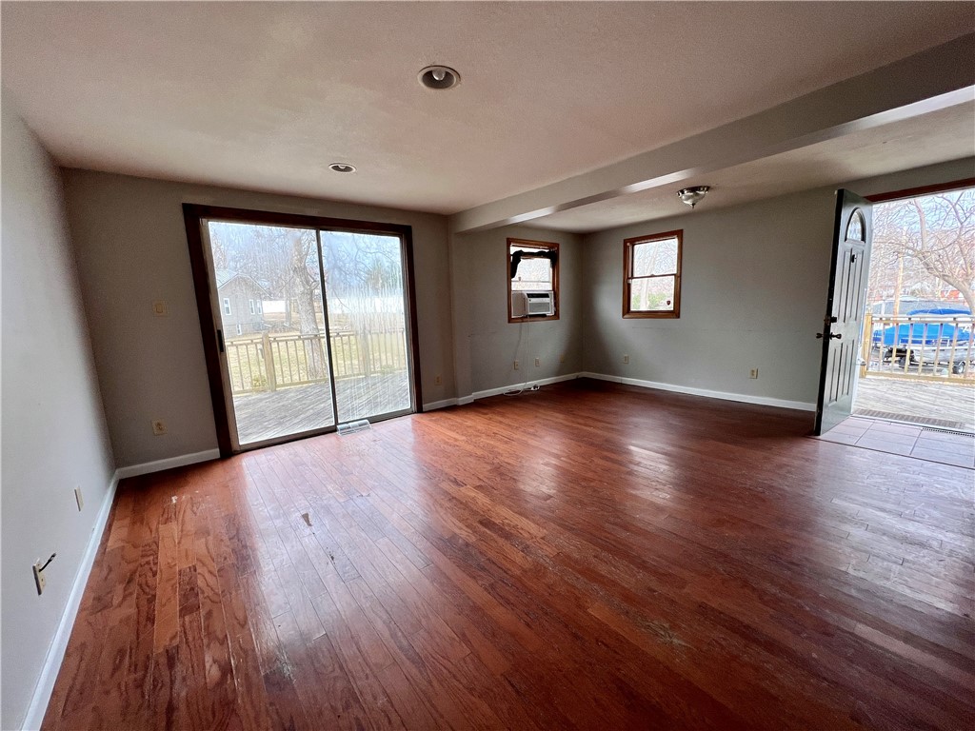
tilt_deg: -8.7
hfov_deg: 106.2
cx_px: 488
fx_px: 366
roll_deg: +2.6
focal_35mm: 13
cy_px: 366
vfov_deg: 89.9
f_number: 1.8
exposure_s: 1/122
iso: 40
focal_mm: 1.57
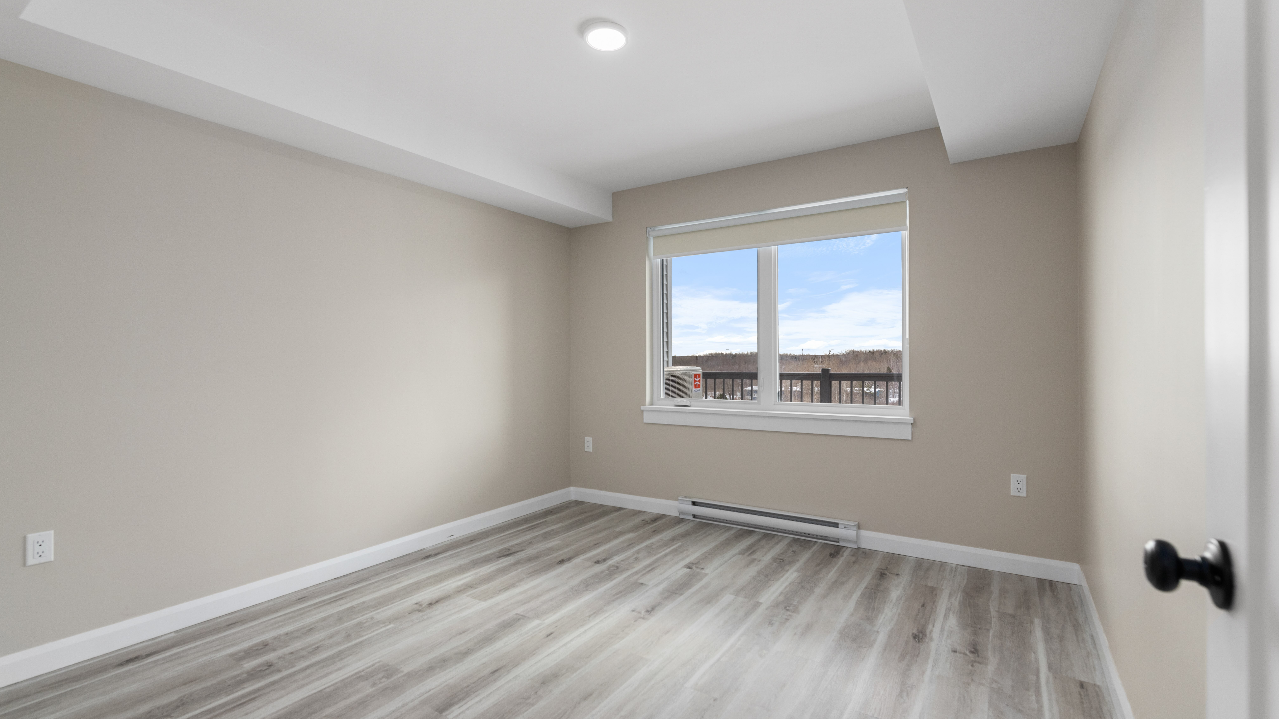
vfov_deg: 67.1
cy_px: 372
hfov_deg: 99.4
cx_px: 645
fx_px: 543
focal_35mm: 16
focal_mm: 15
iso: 320
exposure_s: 1/25
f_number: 5.6
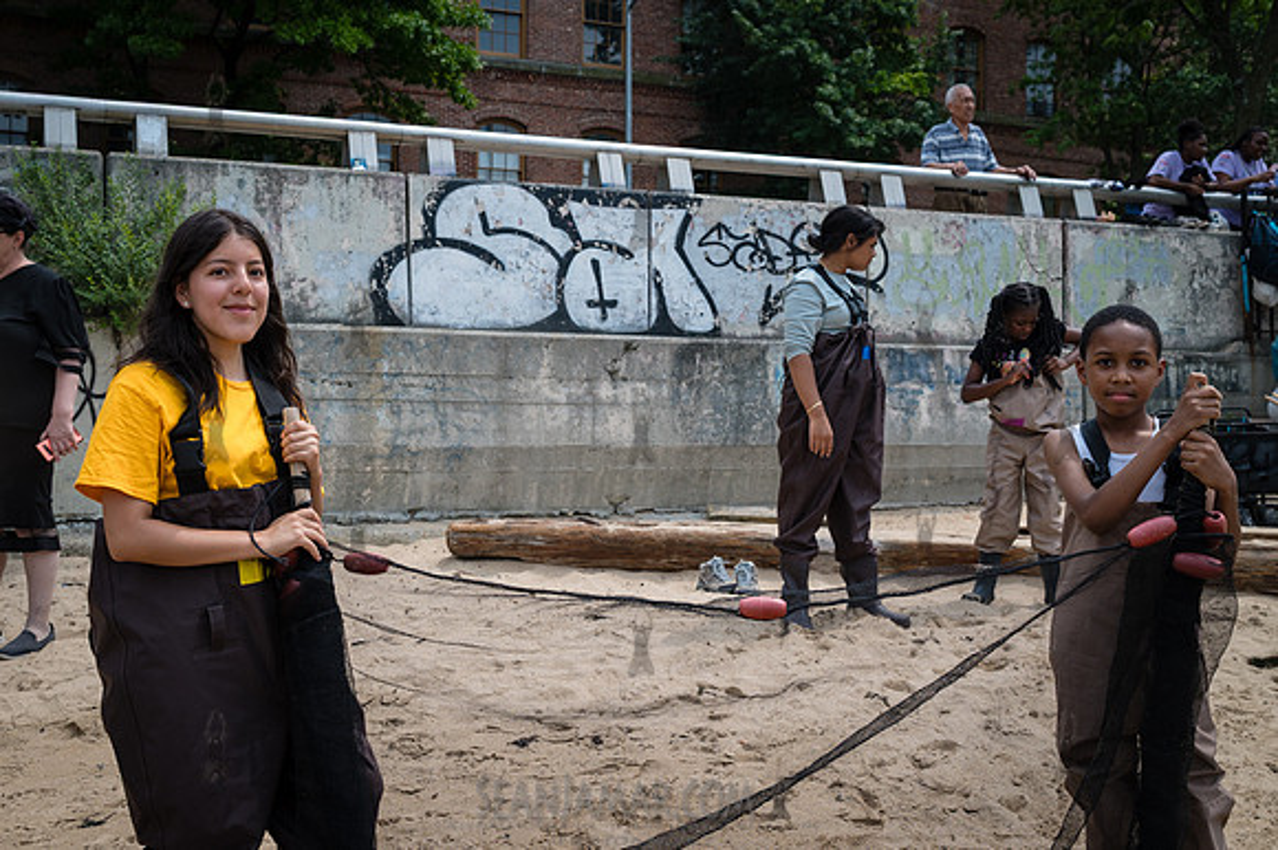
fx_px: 1470
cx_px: 576
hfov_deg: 46.9
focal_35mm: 41
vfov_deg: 32.3
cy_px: 448
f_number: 5
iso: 160
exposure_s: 1/800
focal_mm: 35
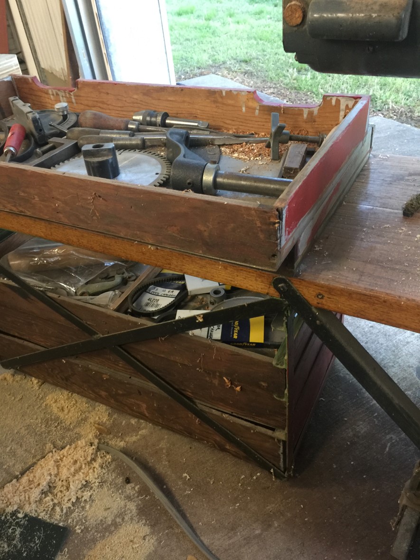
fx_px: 469
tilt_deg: -36.8
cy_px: 280
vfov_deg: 61.7
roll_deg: +8.4
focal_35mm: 29
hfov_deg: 48.2
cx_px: 210
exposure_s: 1/10
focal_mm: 4.15
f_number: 2.2
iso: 100
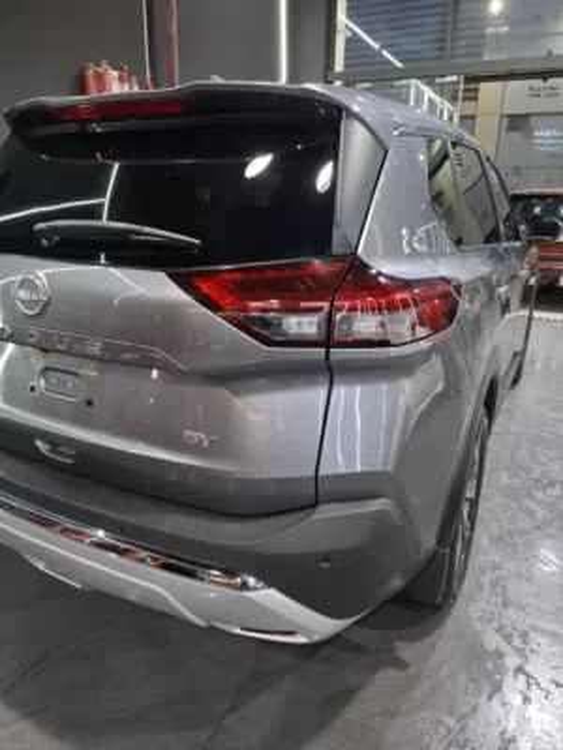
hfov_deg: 58.9
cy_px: 375
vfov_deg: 73.9
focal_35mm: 23
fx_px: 499
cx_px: 282
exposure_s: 1/50
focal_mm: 5.54
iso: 250
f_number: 1.8
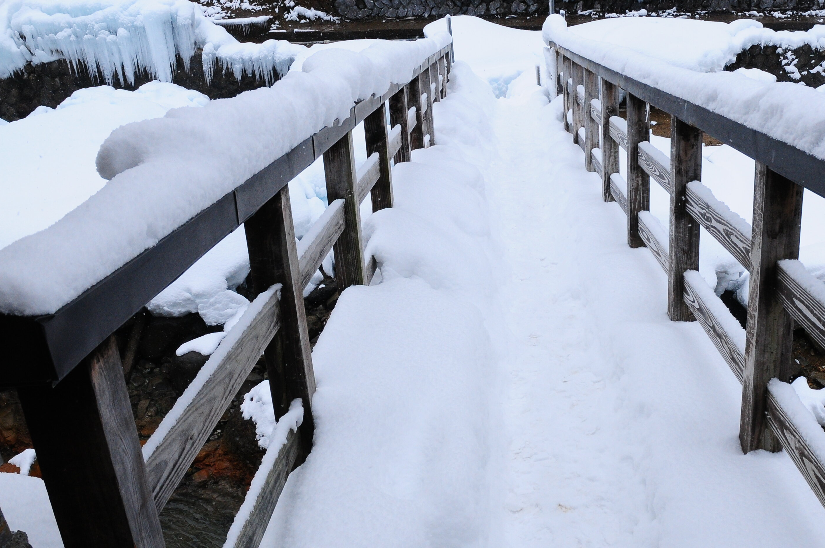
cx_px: 534
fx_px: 938
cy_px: 344
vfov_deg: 32.4
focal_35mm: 41
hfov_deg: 46.9
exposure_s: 1/400
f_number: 10
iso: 500
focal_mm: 18
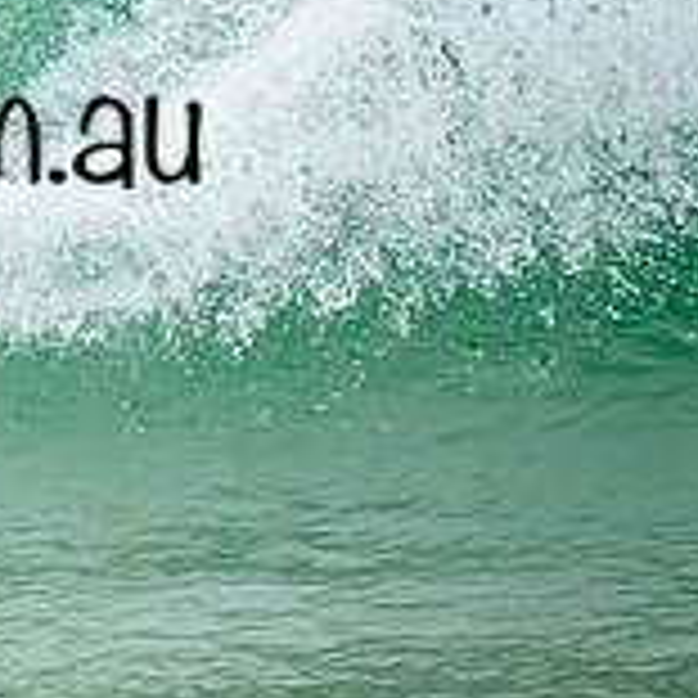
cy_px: 79
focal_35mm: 2540
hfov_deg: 0.7
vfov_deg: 0.7
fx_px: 57945
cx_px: -275
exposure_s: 1/2000
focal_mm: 800
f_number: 6.3
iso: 800
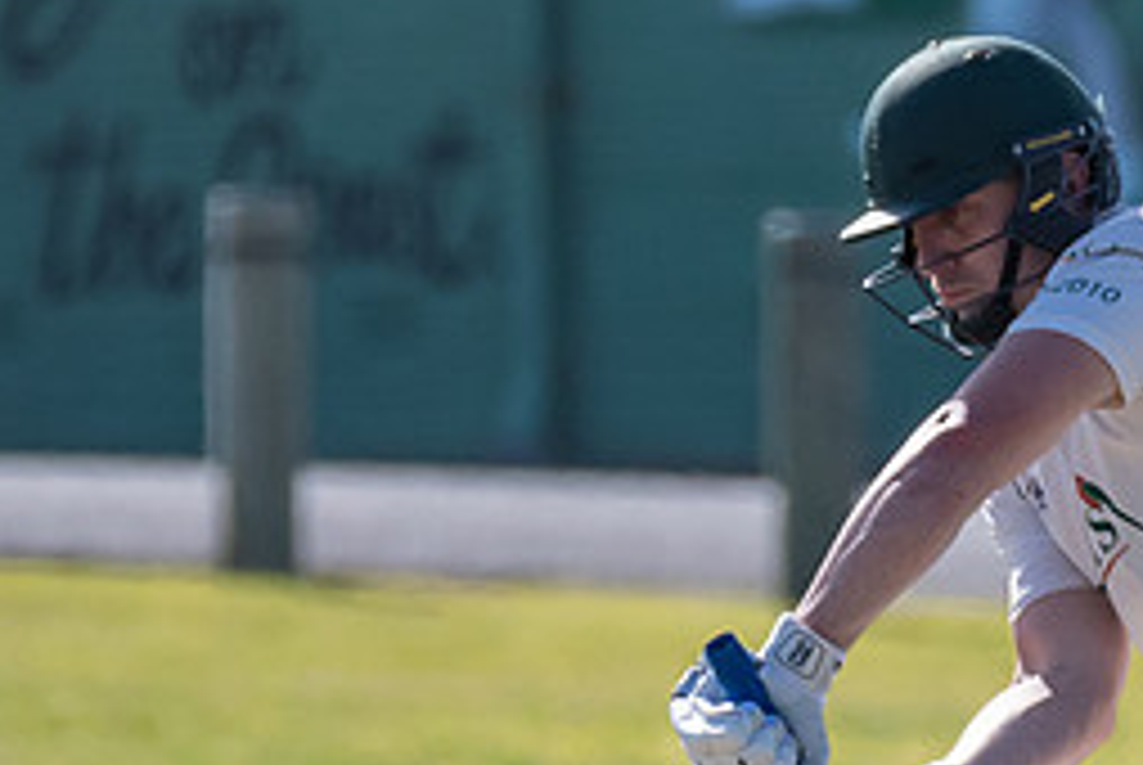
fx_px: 64494
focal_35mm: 2029
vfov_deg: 0.7
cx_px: 1044
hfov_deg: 1.0
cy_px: 663
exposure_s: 1/2500
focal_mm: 380
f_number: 7.1
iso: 640
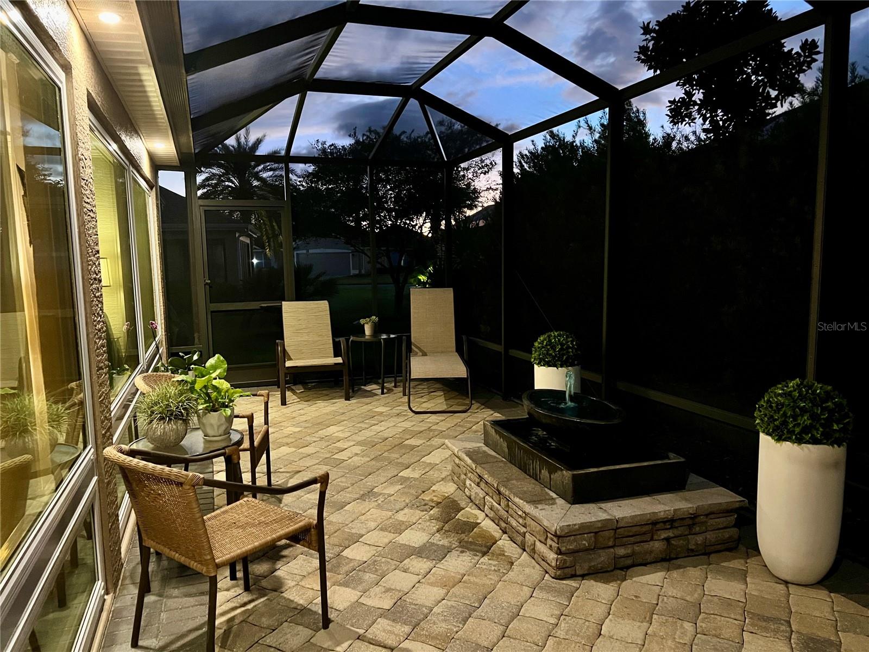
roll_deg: +1.0
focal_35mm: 26
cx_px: 434
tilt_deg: -7.4
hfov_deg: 67.3
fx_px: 653
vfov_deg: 53.1
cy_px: 326
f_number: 1.5
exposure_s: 1/30
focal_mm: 5.7
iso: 640
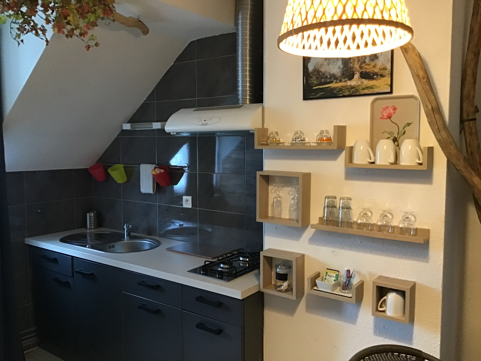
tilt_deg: -4.8
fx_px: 431
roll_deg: -0.4
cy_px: 180
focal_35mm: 31
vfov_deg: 45.4
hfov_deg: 58.4
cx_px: 240
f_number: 2.4
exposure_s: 1/17
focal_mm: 3.3
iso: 250
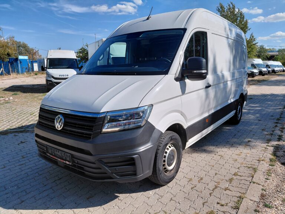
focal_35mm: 25
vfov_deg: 54.9
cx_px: 142
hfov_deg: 69.4
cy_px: 107
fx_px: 206
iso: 64
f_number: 1.8
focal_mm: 4.69
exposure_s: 1/4472
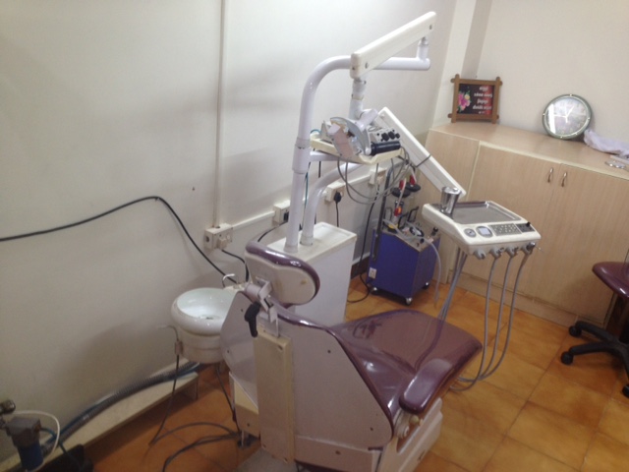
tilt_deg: -22.8
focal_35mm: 35
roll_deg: -6.9
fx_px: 636
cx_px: 314
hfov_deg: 52.6
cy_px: 236
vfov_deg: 40.7
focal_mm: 4.28
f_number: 2.4
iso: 50
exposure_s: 1/20
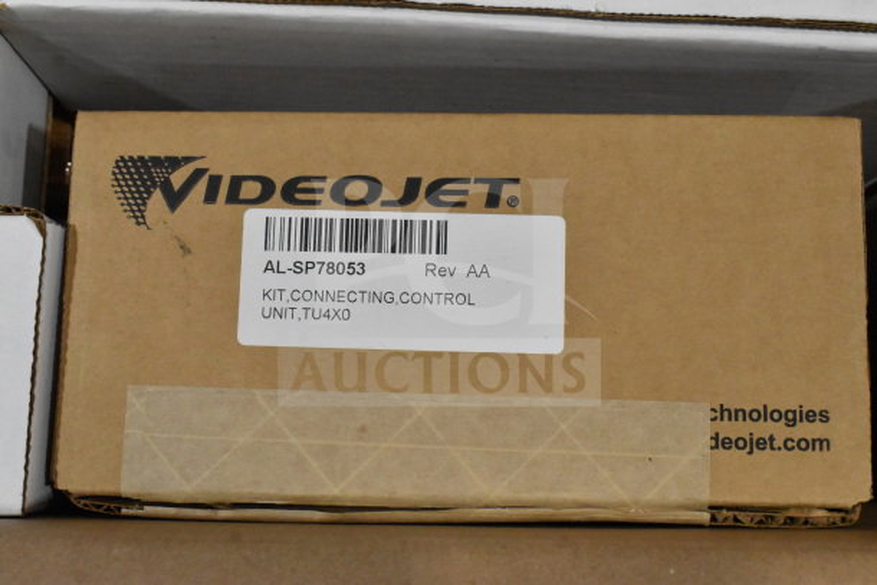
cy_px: 292
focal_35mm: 46
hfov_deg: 42.3
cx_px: 438
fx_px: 1133
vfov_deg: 29.0
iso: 6400
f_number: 11
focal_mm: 31
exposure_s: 1/500
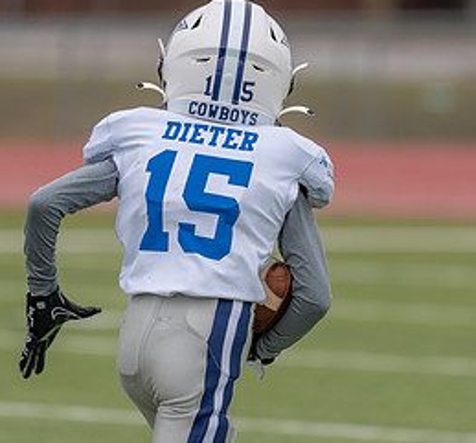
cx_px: 296
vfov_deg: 2.9
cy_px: 228
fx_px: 8640
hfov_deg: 3.2
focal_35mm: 575
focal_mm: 200
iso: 200
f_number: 2.8
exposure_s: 1/1250
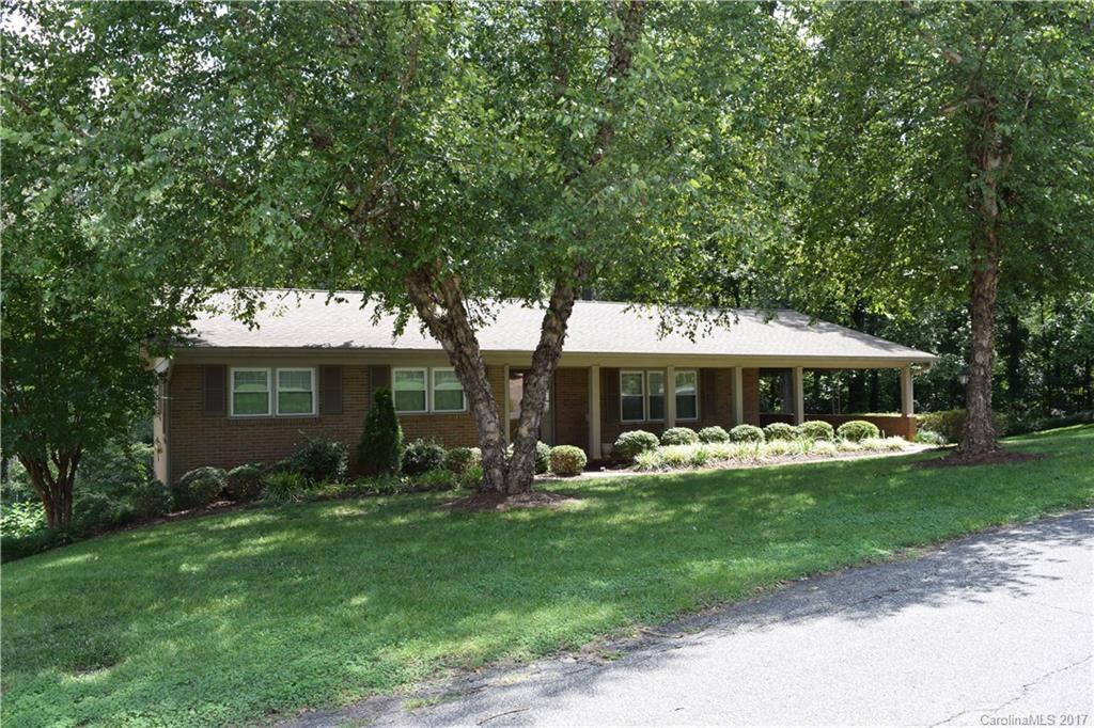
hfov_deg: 67.4
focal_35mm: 27
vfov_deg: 47.9
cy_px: 364
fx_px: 820
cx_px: 547
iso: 400
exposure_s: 1/250
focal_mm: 18
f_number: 8
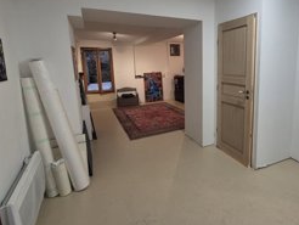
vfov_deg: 68.0
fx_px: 164
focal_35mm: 19
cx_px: 190
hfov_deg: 82.8
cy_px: 89
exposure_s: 1/50
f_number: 2.2
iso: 160
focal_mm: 2.2
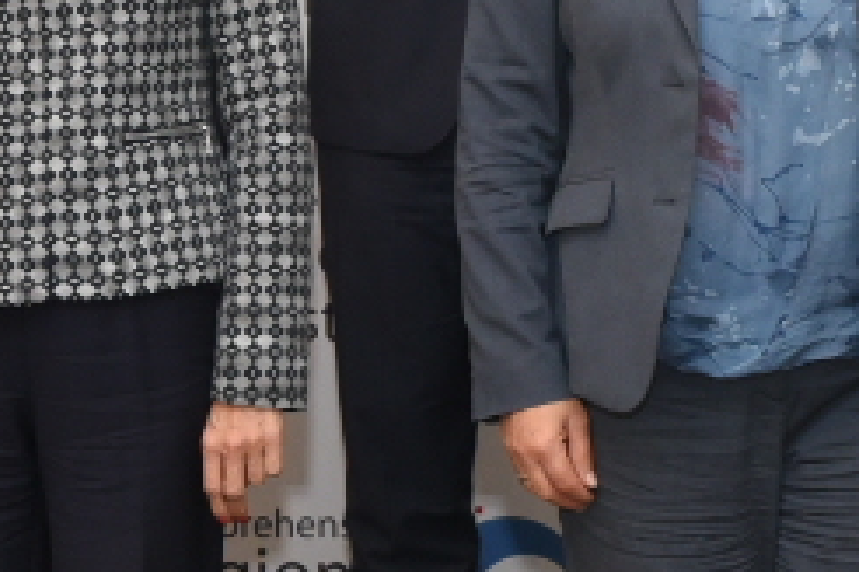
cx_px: 946
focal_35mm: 224
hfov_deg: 9.1
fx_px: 5344
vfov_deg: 6.1
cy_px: 77
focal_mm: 34
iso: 1250
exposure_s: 1/100
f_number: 7.1
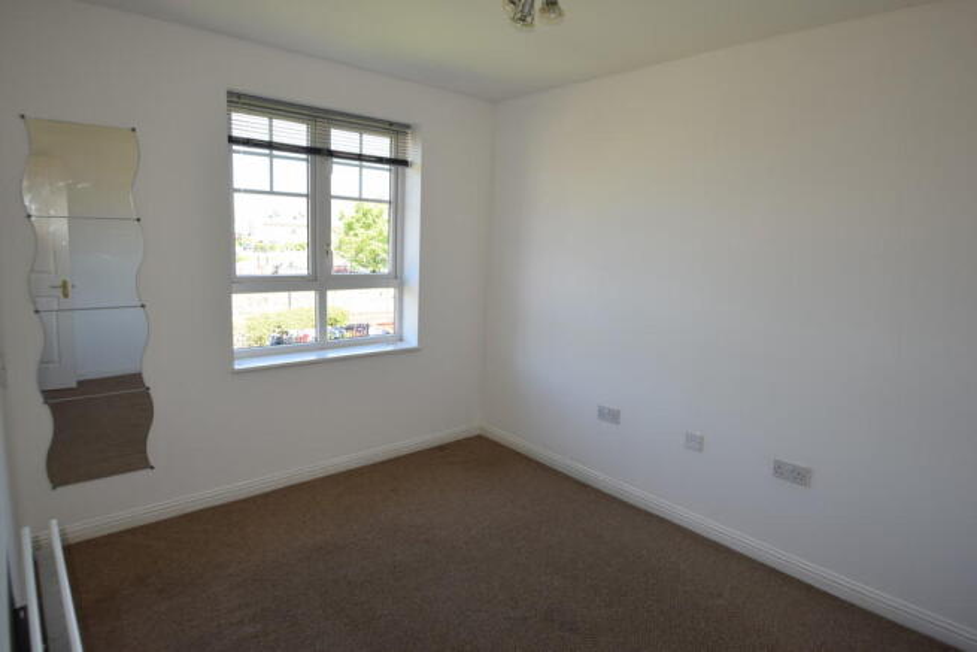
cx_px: 488
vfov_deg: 63.2
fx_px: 529
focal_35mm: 20
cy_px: 326
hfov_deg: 85.4
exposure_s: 1/125
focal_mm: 13
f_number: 5.6
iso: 320
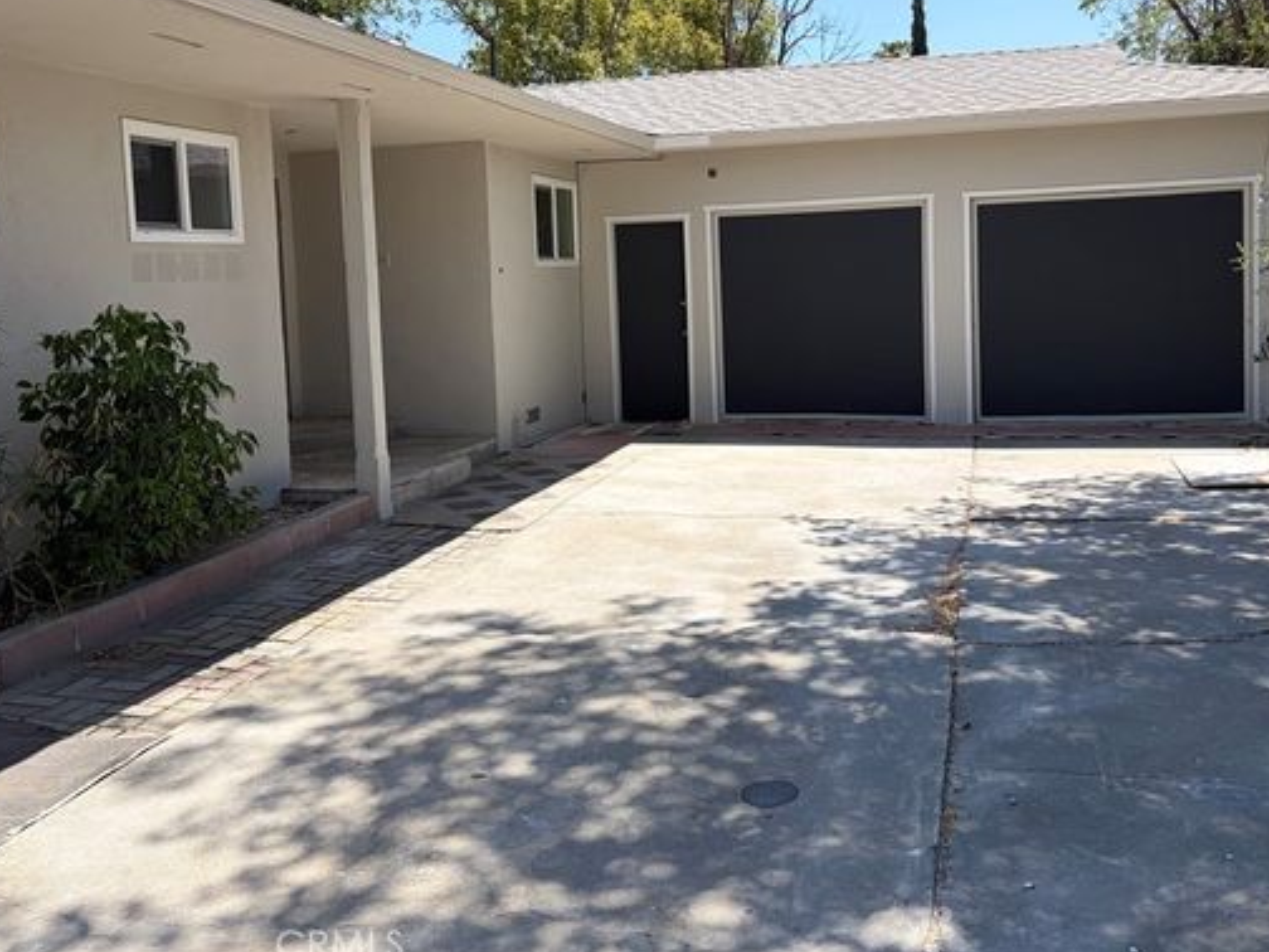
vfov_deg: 42.7
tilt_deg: -4.6
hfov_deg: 55.3
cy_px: 363
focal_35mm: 33
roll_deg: +0.2
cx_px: 692
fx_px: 1210
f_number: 1.6
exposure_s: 1/2283
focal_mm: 5.96
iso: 50
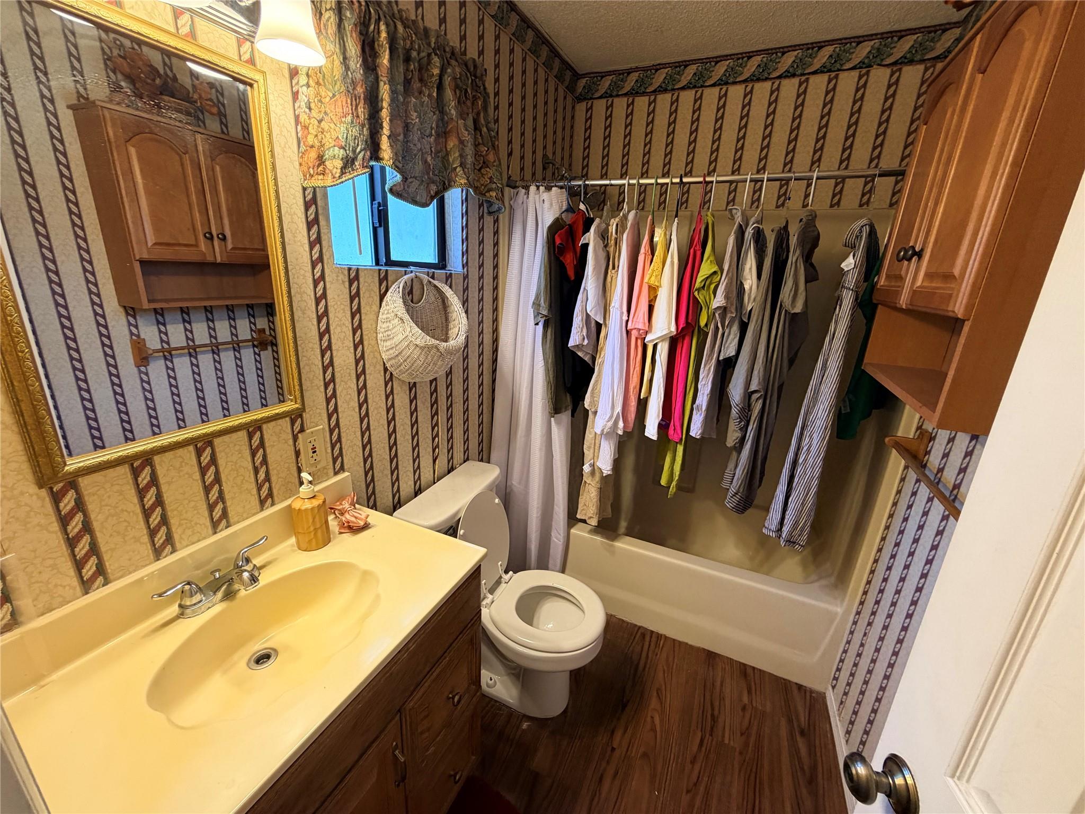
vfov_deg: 85.7
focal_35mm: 14
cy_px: 407
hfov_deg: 102.1
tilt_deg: -18.2
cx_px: 542
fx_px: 439
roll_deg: -0.7
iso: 200
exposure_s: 1/60
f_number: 2.2
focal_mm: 2.22
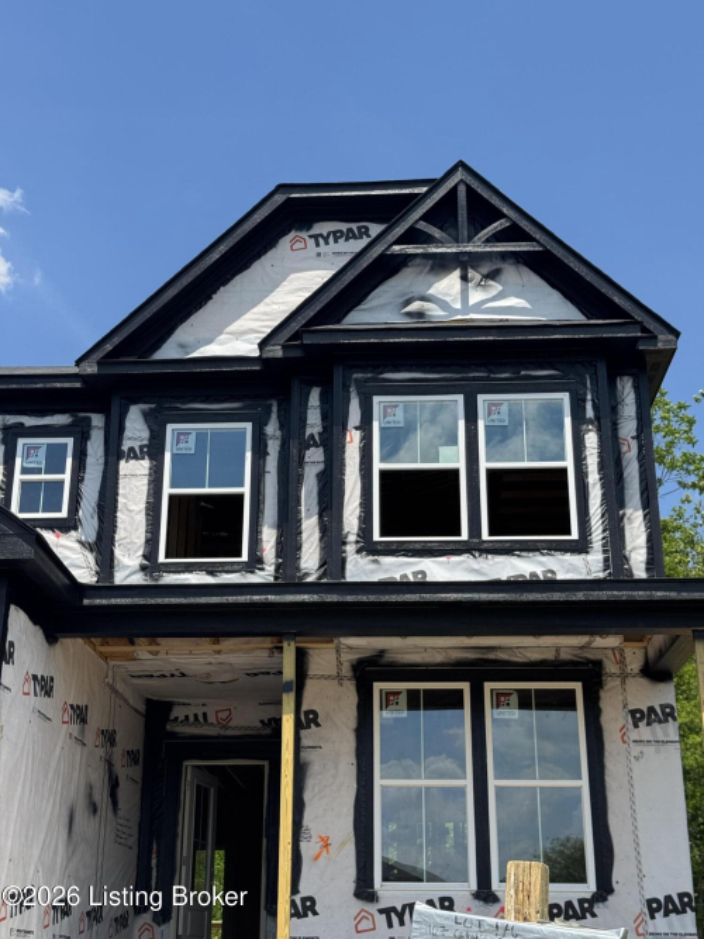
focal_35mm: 48
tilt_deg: +20.1
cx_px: 352
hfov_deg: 30.3
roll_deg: +0.3
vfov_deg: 39.7
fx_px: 1302
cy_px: 470
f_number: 1.78
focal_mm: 6.76
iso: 64
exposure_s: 1/3610
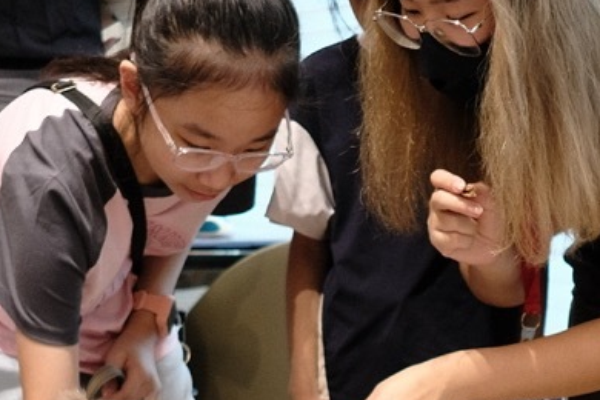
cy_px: 508
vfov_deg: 11.6
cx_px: 434
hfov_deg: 17.7
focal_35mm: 115
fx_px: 1917
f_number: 2
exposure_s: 1/125
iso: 800
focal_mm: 23
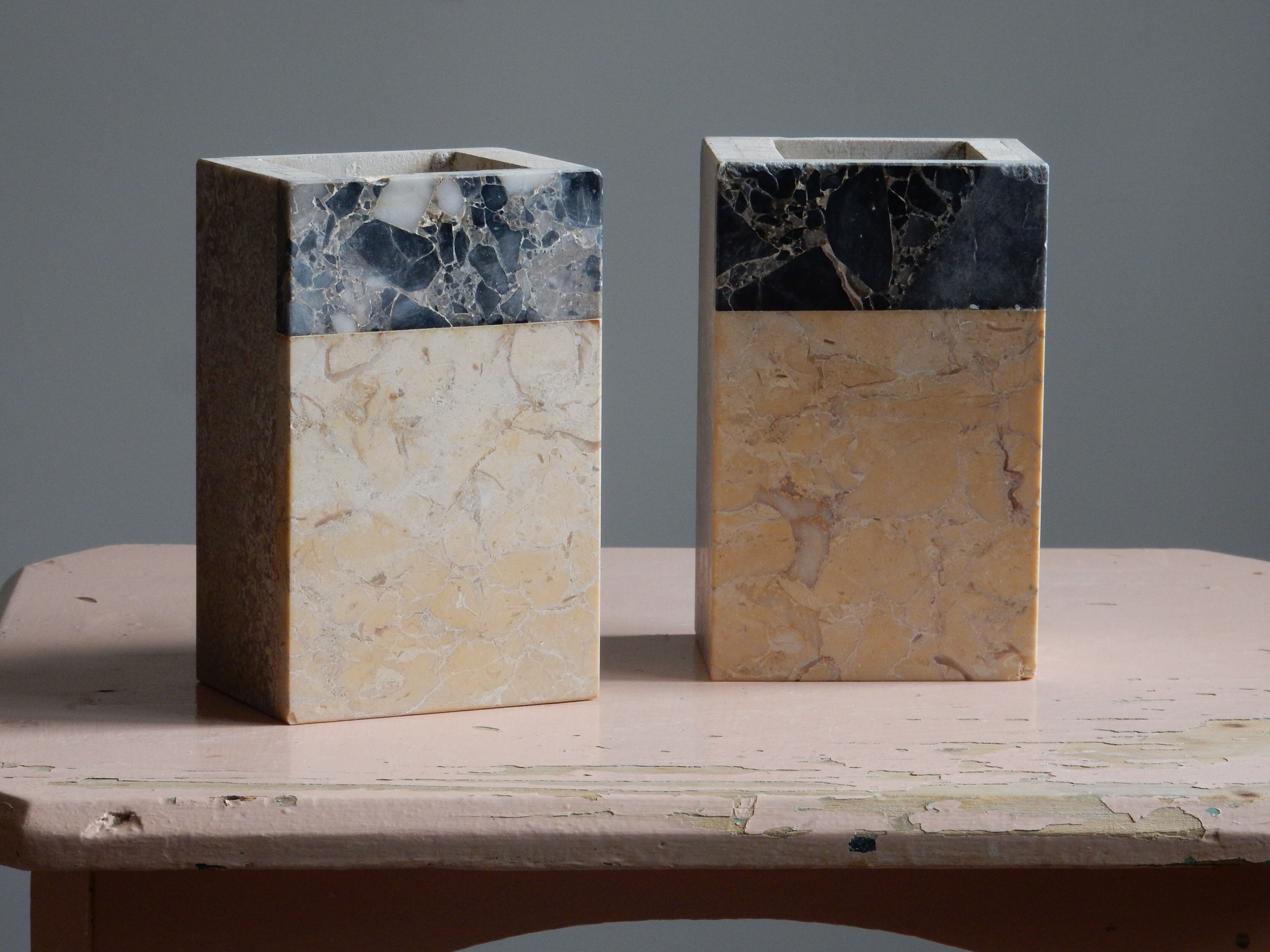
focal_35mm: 139
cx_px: 635
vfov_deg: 10.7
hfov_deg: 14.2
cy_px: 476
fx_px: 5100
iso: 280
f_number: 6
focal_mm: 24.7
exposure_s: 1/30
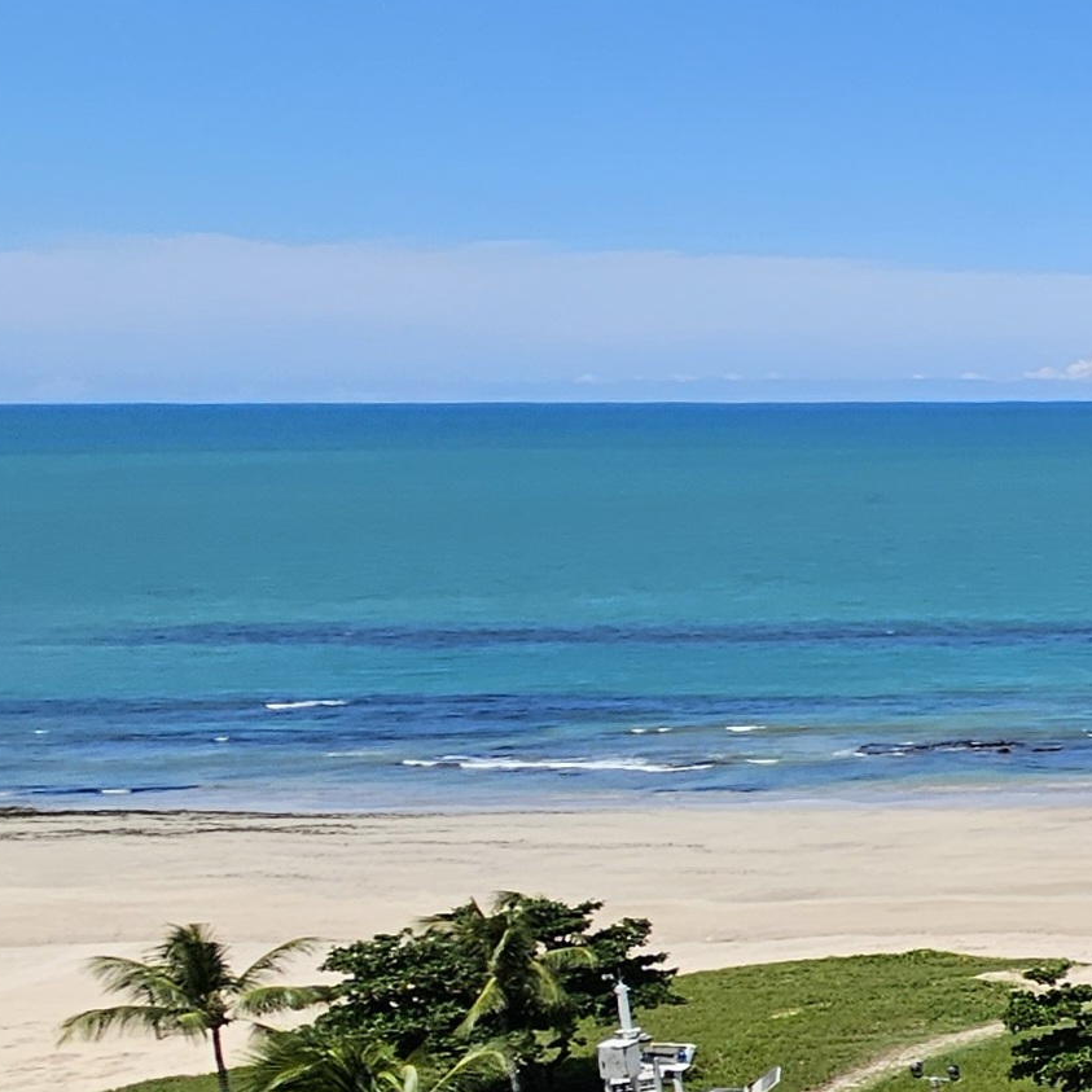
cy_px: 721
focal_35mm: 53
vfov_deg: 32.0
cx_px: 2477
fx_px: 1892
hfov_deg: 16.4
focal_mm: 2.2
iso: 50
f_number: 2.2
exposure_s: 1/5000
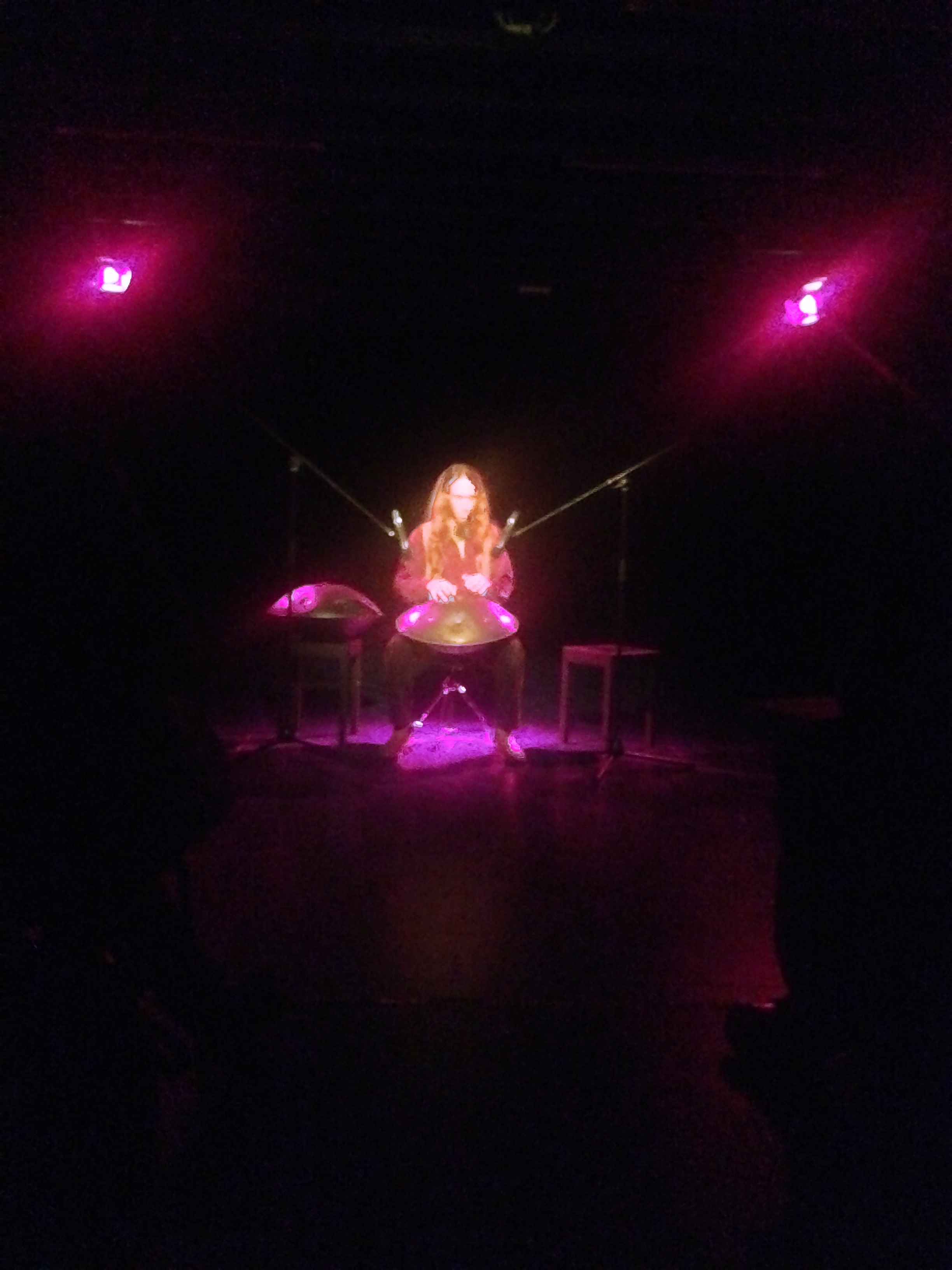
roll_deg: -2.4
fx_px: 1210
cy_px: 635
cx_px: 476
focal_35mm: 33
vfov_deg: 55.4
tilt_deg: -2.3
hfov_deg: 42.9
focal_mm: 4.12
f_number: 2.4
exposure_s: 1/15
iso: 3200
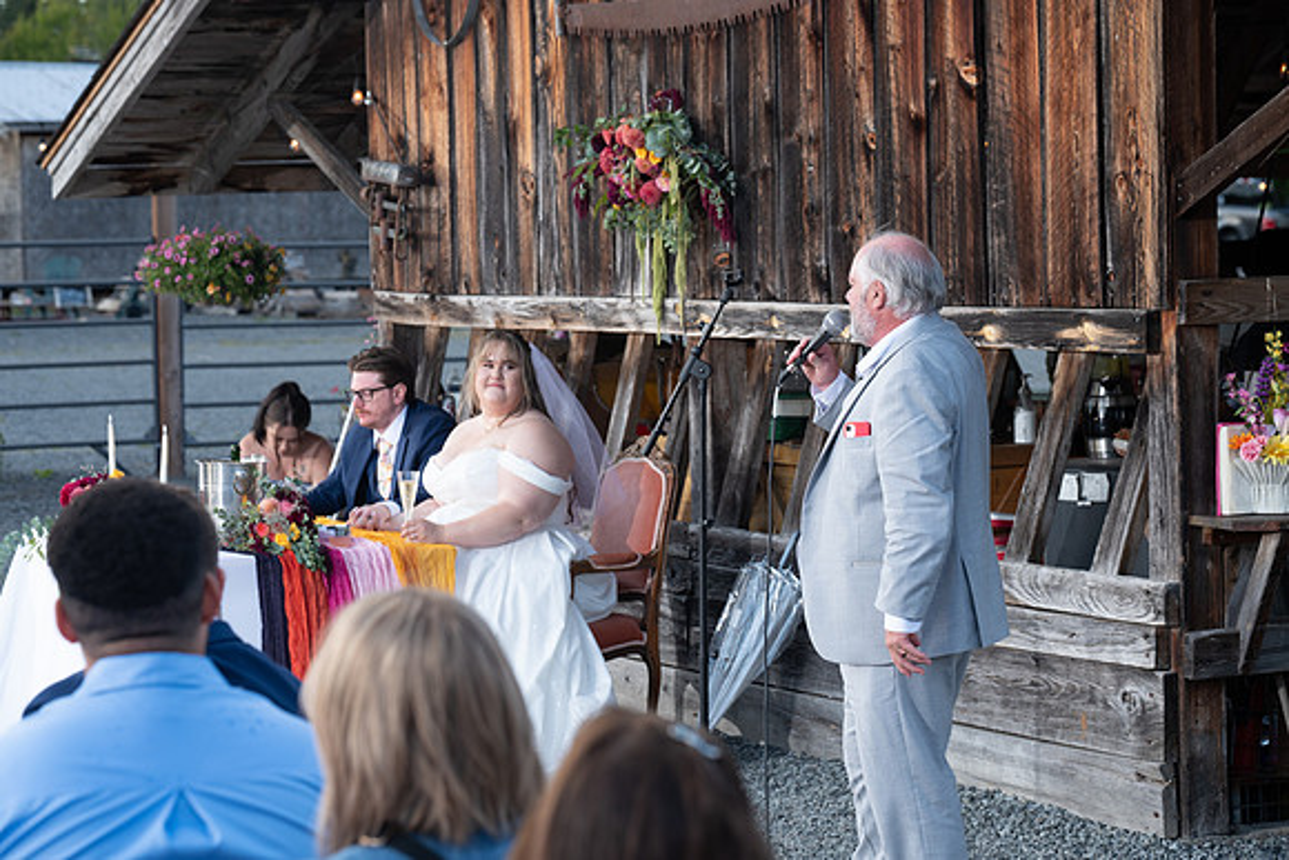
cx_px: 644
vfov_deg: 14.1
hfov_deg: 21.0
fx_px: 3474
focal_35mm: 97
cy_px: 430
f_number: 5.6
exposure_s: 1/125
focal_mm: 97
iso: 320
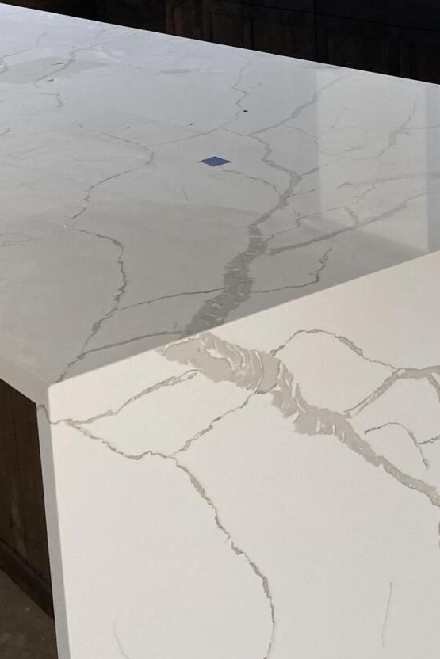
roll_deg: +2.2
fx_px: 1191
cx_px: 286
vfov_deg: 30.0
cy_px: 107
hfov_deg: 20.9
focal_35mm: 65
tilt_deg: -12.0
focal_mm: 4.25
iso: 100
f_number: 1.8
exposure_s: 1/121
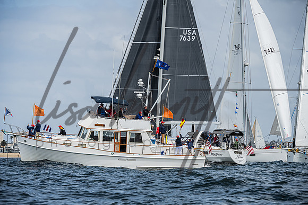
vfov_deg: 7.7
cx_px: 147
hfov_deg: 11.6
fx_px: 1522
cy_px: 107
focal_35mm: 178
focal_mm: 170
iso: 400
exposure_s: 1/2500
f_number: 7.6
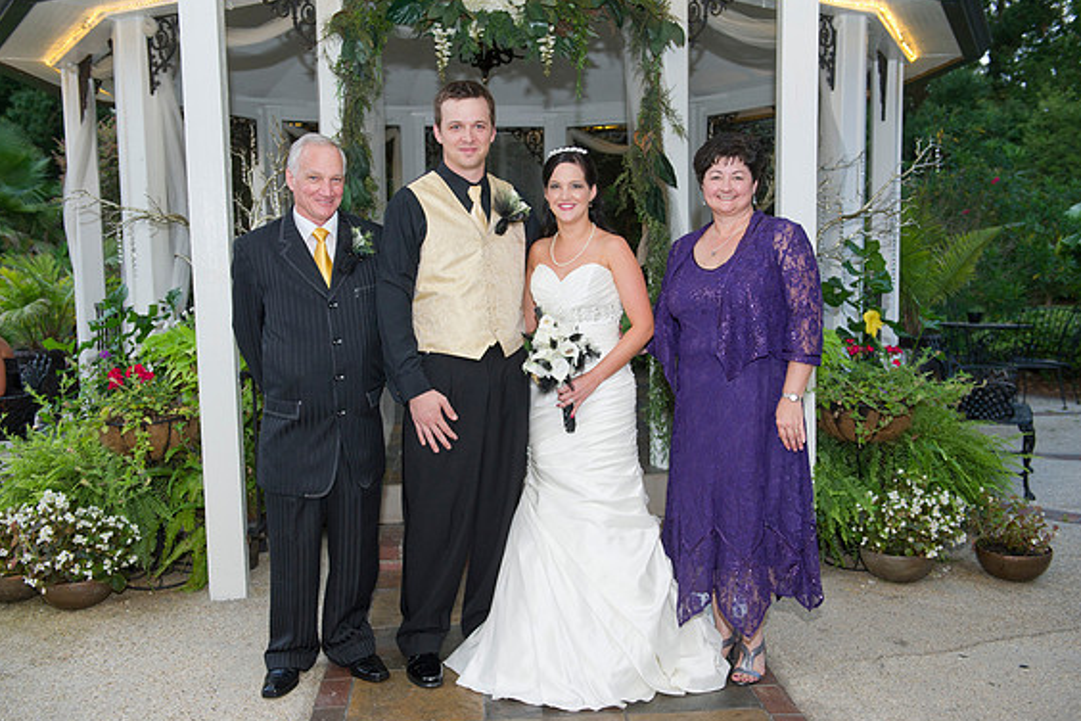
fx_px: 1081
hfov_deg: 53.1
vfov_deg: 36.9
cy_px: 362
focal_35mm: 36
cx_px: 531
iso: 800
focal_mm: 35
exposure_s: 1/125
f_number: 4
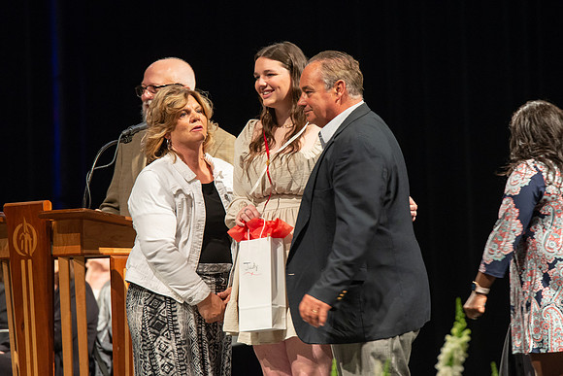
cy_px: 185
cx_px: 318
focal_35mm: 226
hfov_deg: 9.1
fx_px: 3529
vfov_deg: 6.1
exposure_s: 1/100
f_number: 4
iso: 1600
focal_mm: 200
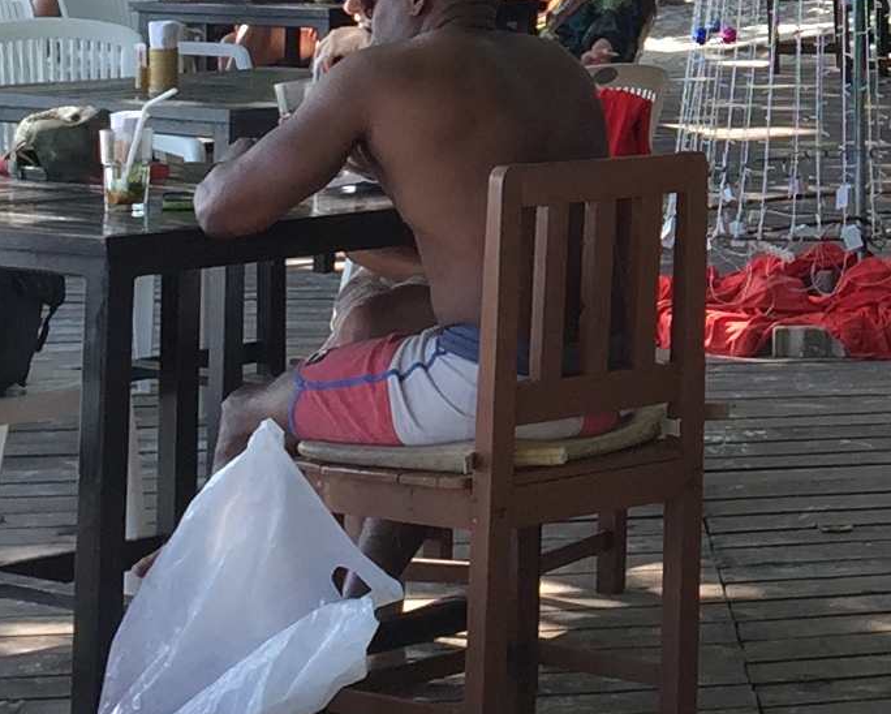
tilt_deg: -0.2
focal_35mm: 135
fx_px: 3562
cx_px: 1413
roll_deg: -0.6
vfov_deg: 11.2
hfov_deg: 13.3
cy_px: -182
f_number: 2.2
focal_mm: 4.15
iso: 32
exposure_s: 1/299
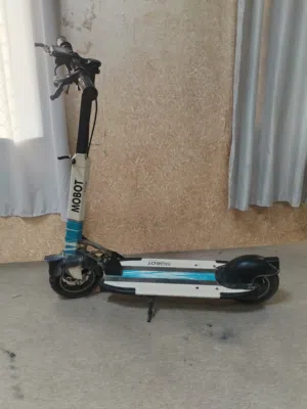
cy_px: 204
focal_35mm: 29
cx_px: 154
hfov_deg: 48.2
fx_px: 343
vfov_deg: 61.7
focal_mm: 4.75
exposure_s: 1/33.3
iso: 207
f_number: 1.8
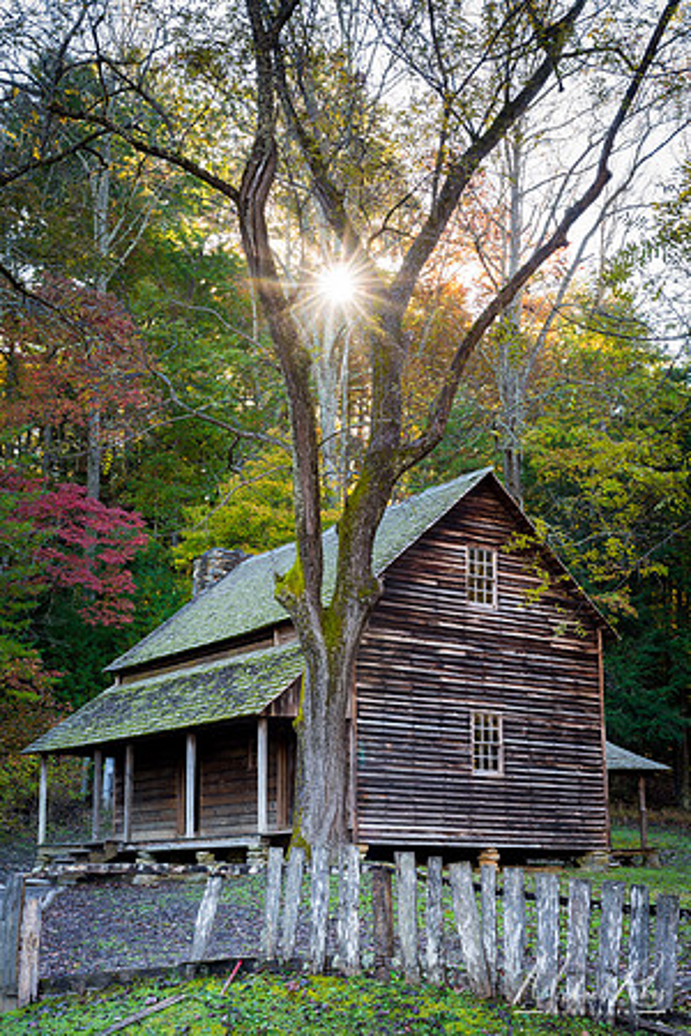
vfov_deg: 39.6
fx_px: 1439
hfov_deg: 27.0
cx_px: 346
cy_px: 518
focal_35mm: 50
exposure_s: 1
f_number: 16
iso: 100
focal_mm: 50
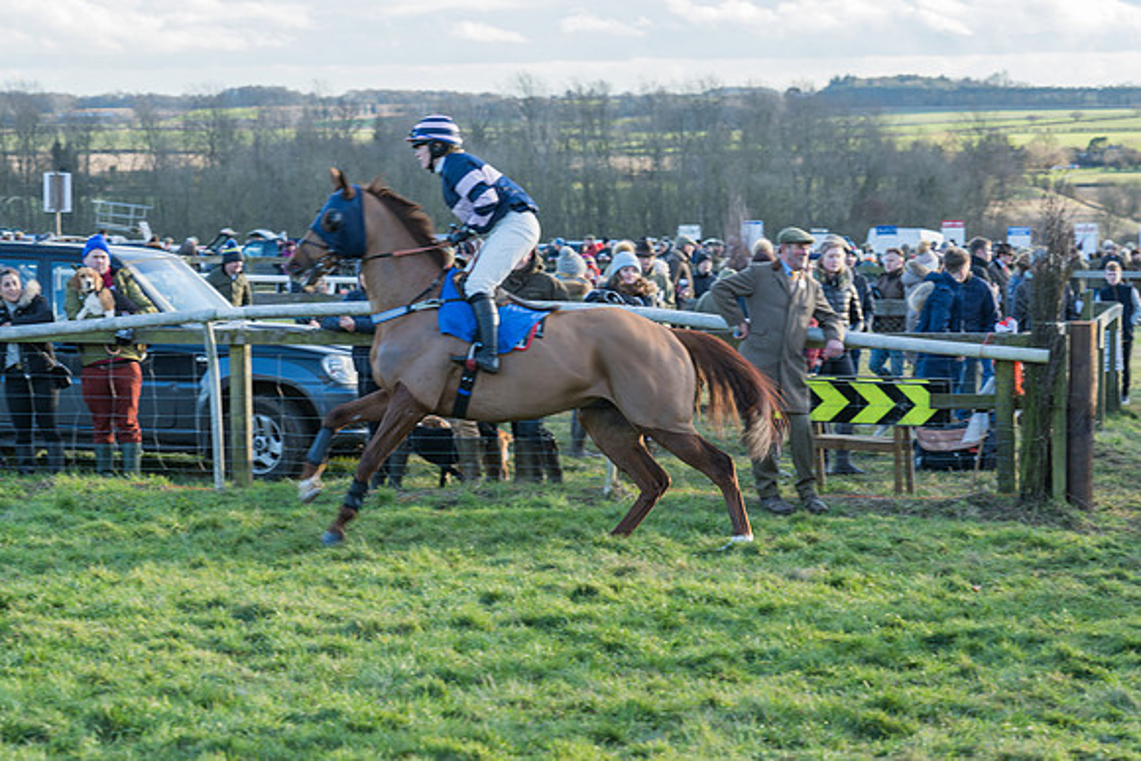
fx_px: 3746
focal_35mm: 118
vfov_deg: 11.6
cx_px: 544
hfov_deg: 17.3
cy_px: 375
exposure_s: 1/125
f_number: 5.6
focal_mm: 103
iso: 200
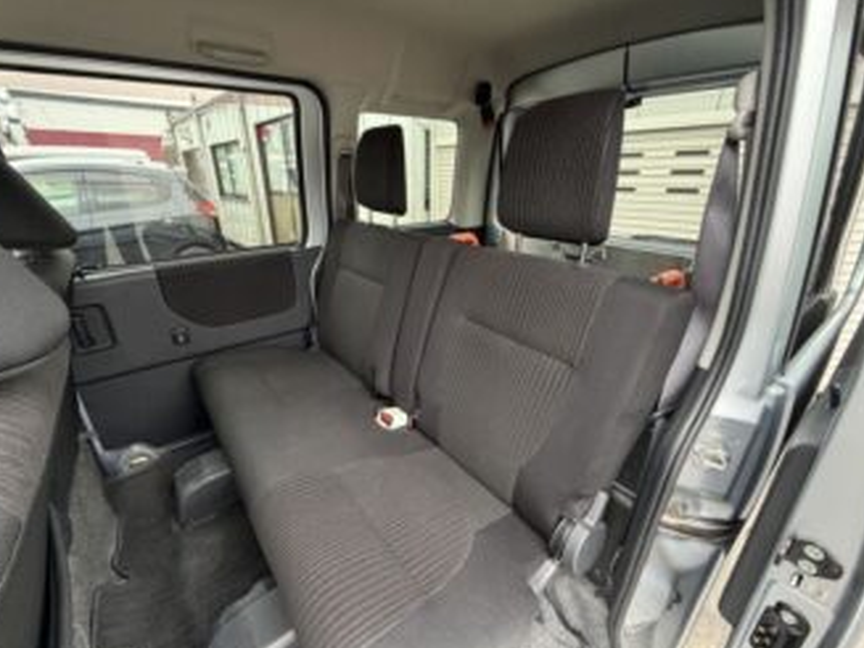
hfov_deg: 98.2
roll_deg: +0.4
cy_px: 337
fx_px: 374
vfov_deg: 81.7
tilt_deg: -22.7
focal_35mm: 15
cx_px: 423
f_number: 2.2
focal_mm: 2.22
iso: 320
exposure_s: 1/79
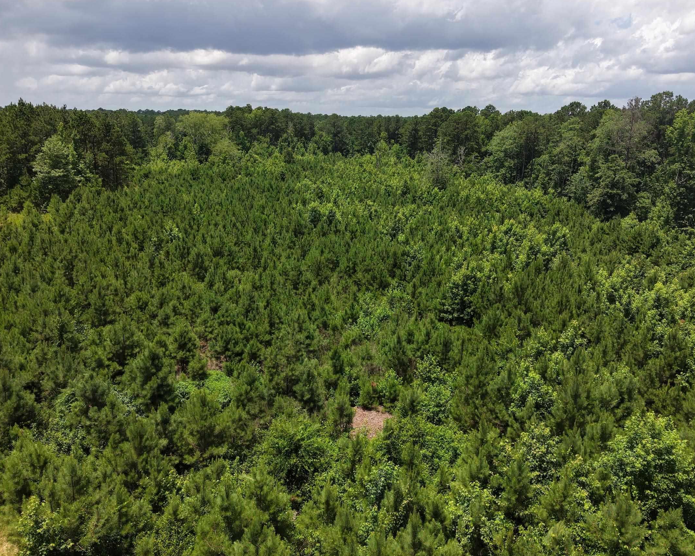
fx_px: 576
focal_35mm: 28
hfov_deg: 62.2
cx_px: 366
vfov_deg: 51.5
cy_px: 277
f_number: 1.8
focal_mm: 8.67
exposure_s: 1/500
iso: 170
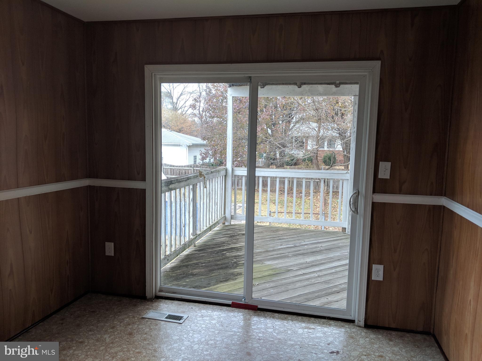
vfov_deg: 51.4
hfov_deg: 65.3
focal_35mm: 27
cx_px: 241
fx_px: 376
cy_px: 180
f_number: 1.8
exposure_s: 1/125
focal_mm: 4.44
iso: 55
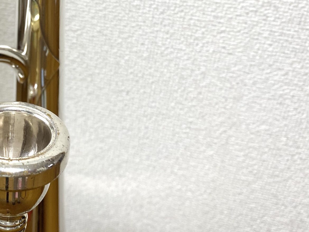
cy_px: 54
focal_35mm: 57
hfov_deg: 32.4
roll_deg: -2.2
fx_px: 509
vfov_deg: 25.3
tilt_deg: -30.1
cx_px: 42
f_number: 1.8
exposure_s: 1/100
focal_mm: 4.25
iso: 125
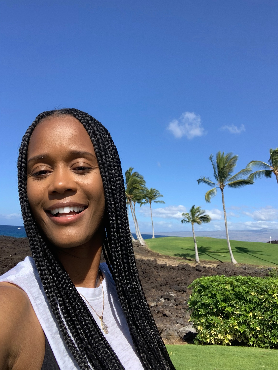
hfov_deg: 44.2
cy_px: 185
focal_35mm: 32
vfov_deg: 56.8
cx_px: 139
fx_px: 343
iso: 16
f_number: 2.2
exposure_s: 1/917
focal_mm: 2.87
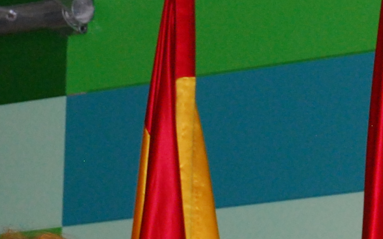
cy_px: 99
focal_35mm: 474
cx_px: 454
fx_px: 4949
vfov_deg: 2.8
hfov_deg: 4.4
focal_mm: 66
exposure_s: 1/60
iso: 900
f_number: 5.3
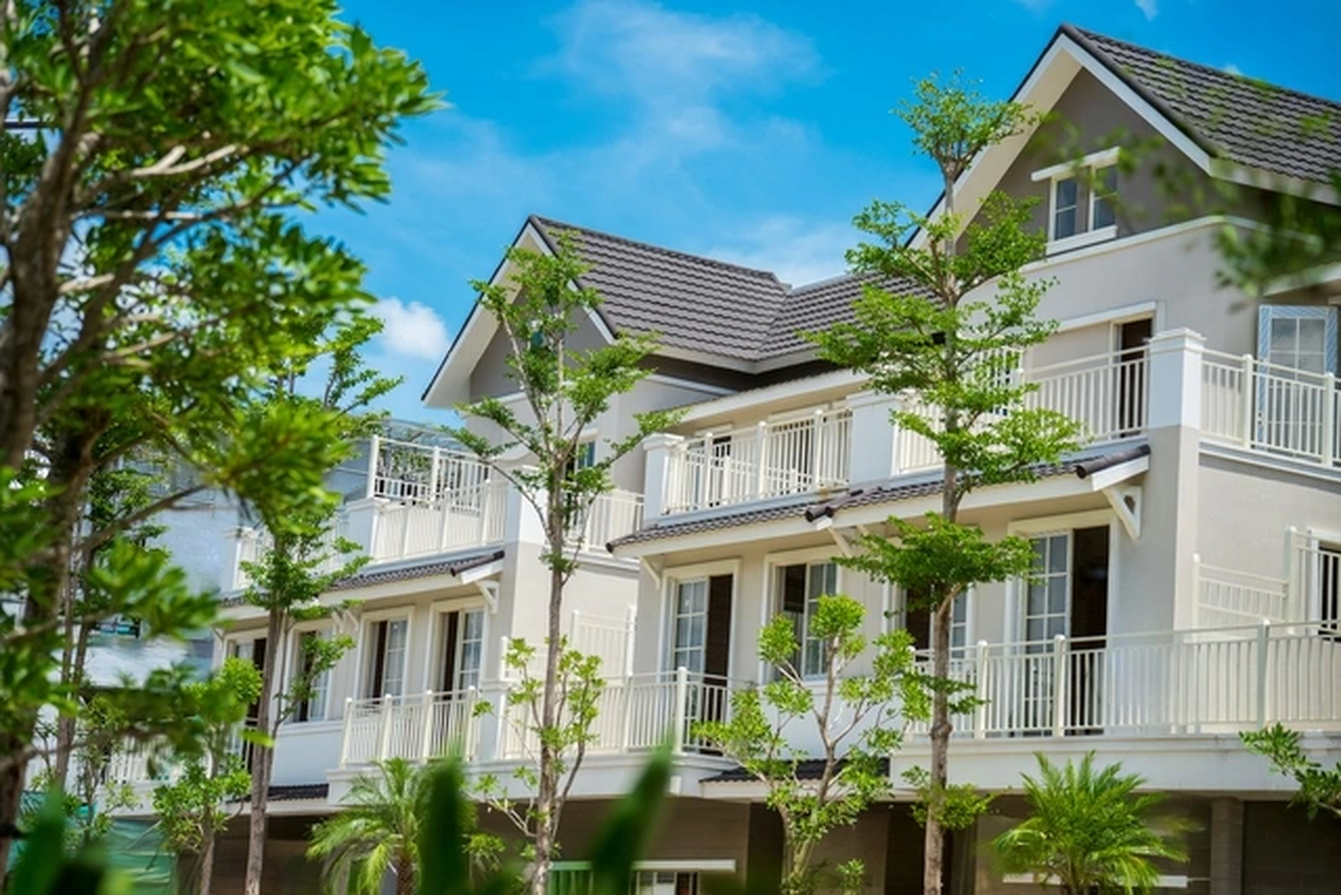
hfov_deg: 27.3
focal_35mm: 74
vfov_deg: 18.4
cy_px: 448
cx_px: 670
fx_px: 2757
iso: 100
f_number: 2.8
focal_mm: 74
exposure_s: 1/2000
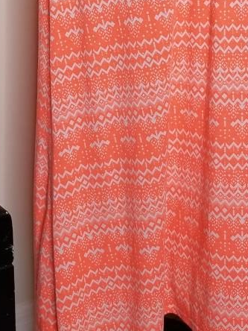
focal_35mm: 60
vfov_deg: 30.5
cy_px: 21
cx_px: 132
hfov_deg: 24.4
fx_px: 573
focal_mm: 4.25
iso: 80
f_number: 1.7
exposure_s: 1/60
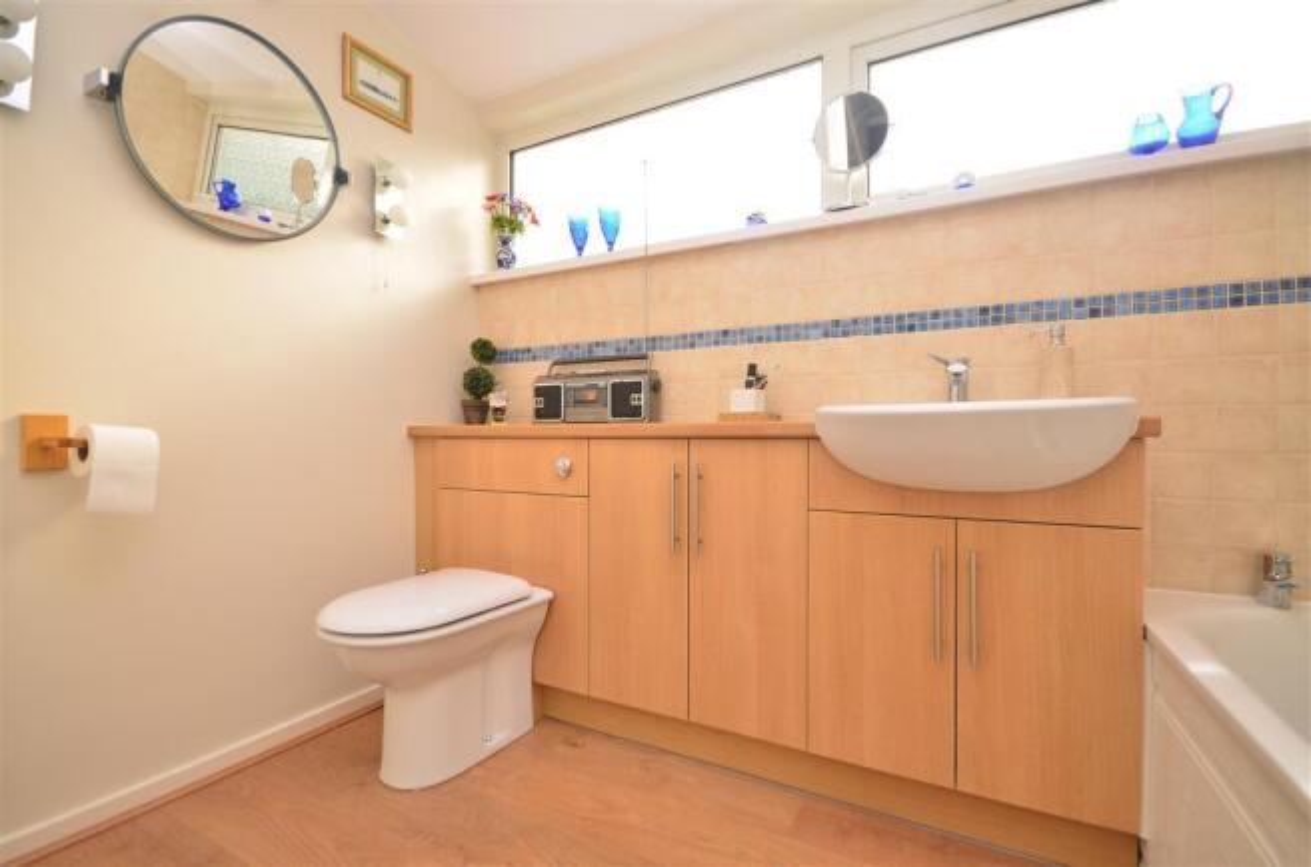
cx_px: 656
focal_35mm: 15
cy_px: 434
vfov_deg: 77.0
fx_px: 545
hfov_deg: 100.5
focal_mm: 10
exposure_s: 1/80
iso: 200
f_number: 5
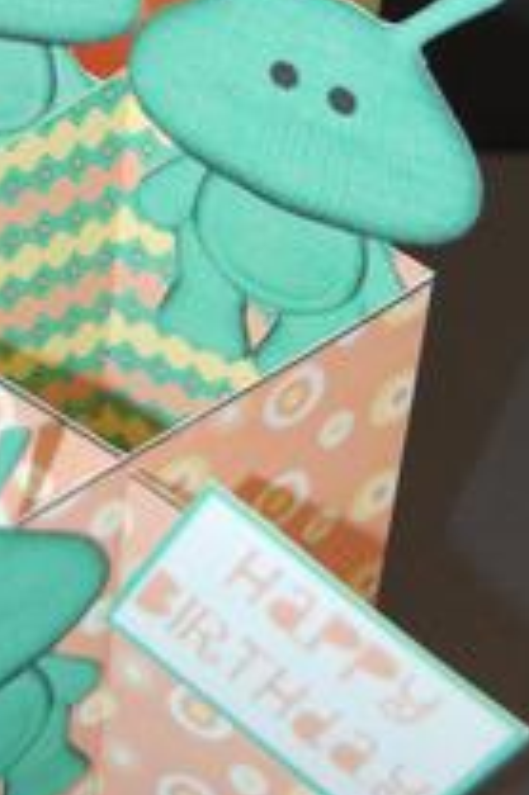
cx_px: 131
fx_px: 2209
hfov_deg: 13.6
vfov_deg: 20.2
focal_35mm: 100
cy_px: 158
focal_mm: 31
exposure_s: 1/60
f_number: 4.5
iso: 400
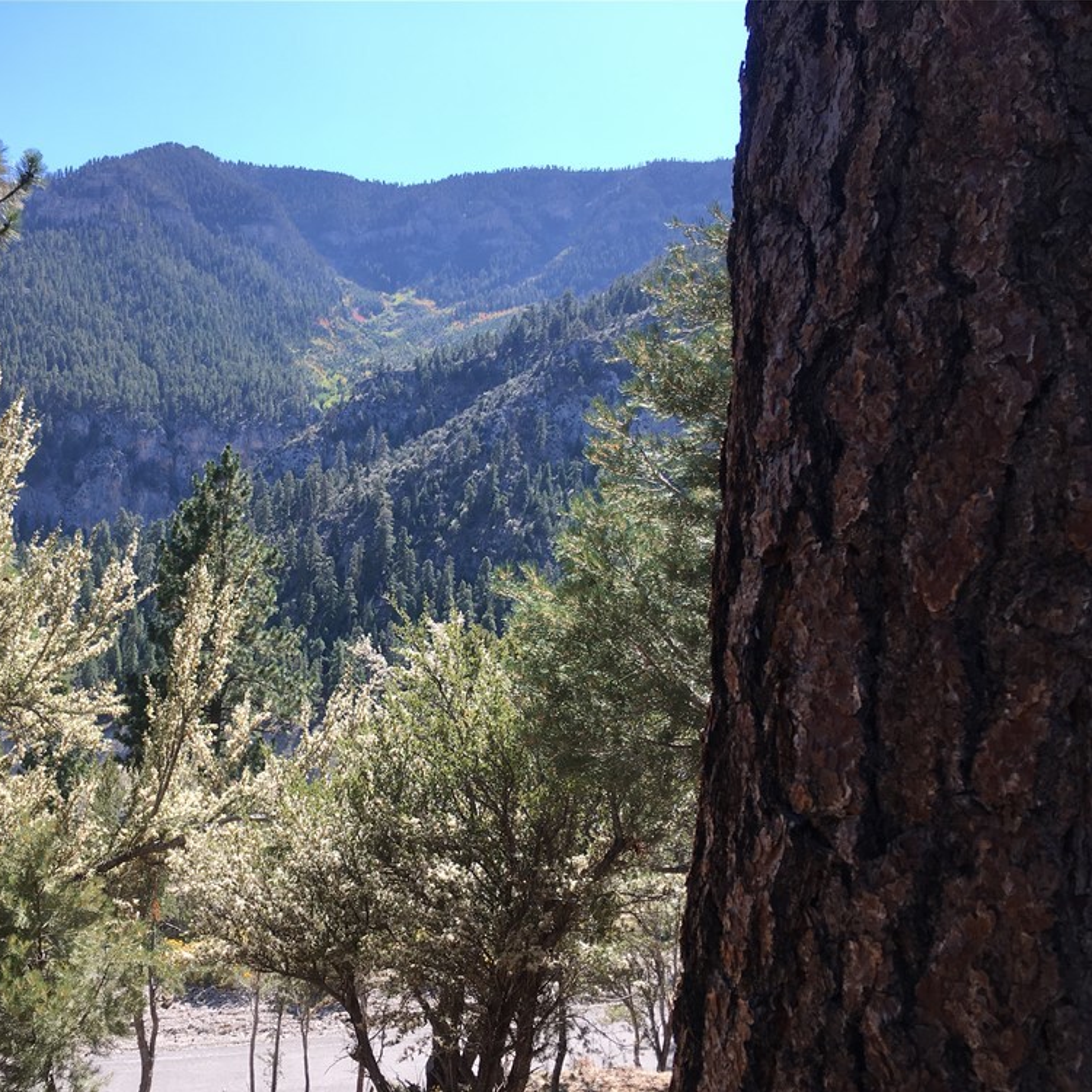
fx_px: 1249
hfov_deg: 46.7
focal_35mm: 35
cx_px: 393
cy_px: 558
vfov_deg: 47.2
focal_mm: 4.15
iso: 25
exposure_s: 1/530
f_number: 2.2
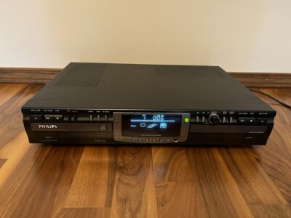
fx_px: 219
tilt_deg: -26.2
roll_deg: -3.1
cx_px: 146
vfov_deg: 53.1
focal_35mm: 26
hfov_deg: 67.3
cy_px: 109
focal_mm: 5.1
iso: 500
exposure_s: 1/25
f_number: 1.6
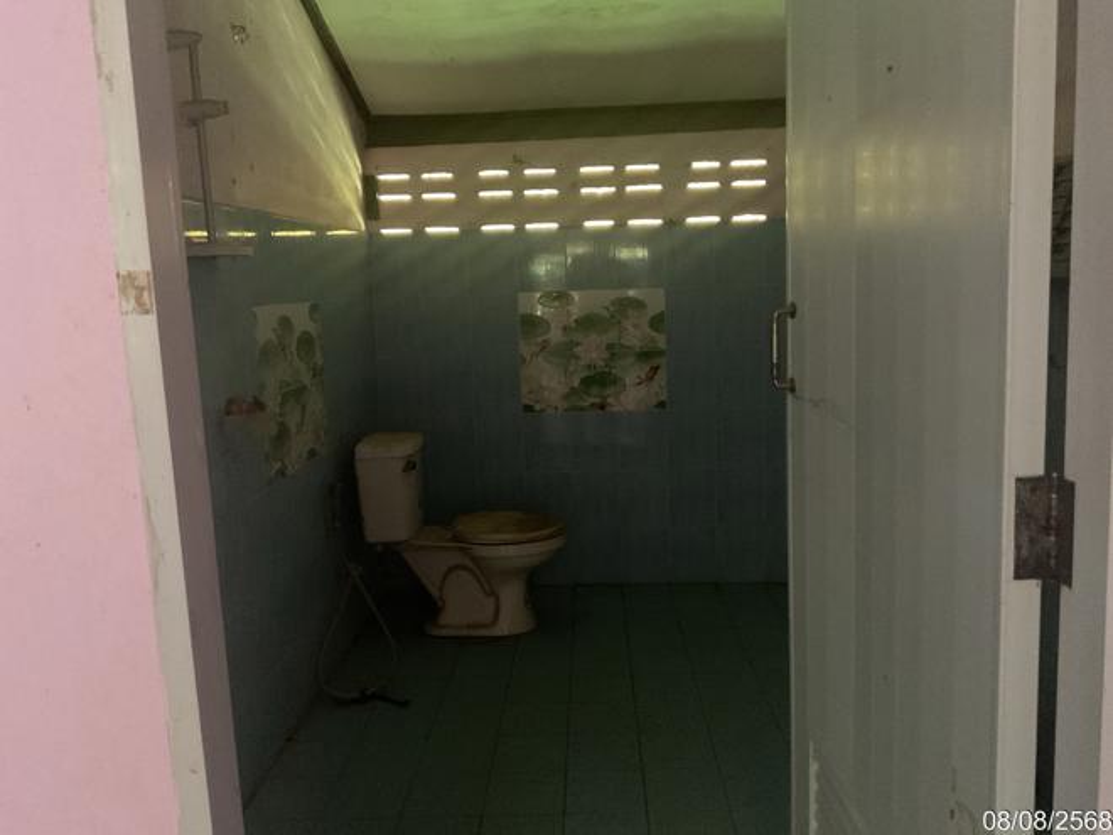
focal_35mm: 29
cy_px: 418
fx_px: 932
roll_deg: +2.7
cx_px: 556
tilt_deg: -8.6
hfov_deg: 61.7
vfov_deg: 48.2
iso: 500
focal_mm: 3
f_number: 1.8
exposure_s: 1/17
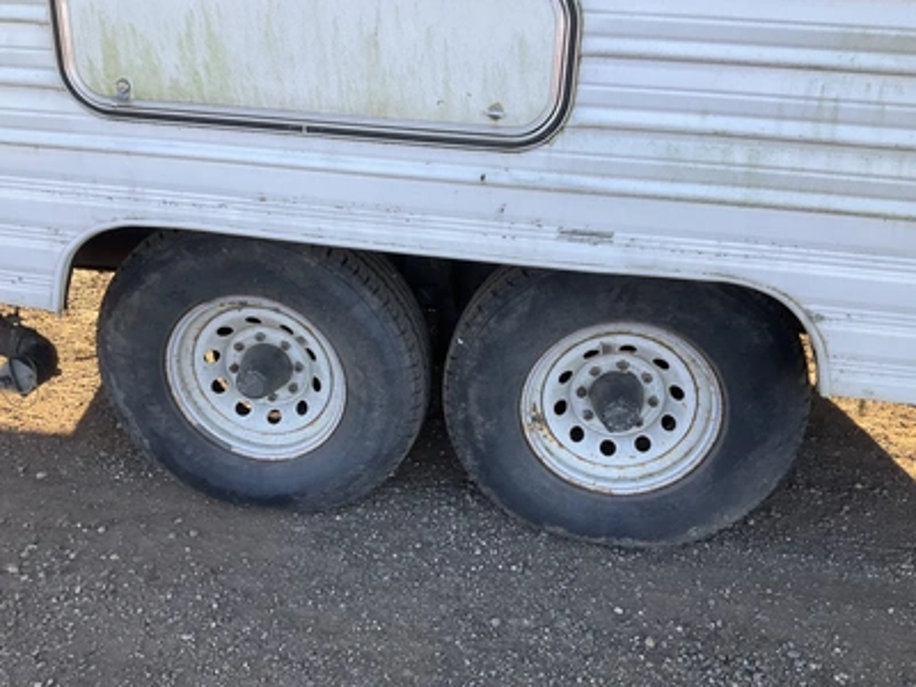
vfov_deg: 48.2
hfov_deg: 61.7
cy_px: 344
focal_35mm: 29
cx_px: 458
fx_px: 767
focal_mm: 3
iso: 20
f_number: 1.8
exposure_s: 1/216
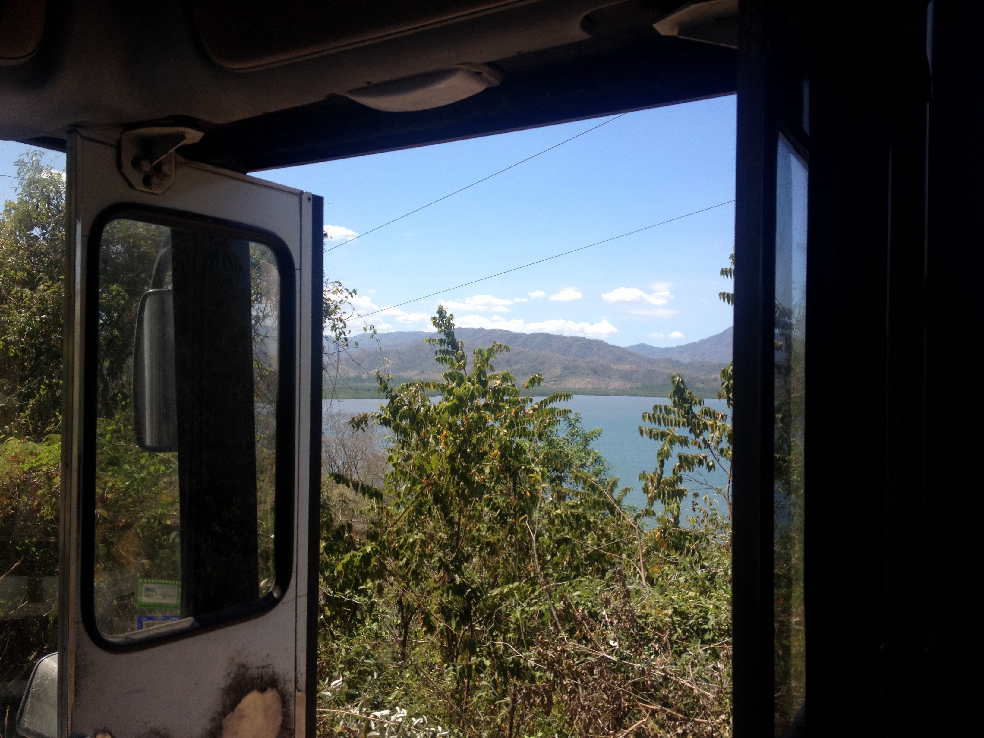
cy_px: 369
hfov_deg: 52.6
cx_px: 492
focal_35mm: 35
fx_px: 995
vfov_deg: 40.7
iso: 50
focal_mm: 4.28
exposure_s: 1/1175
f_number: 2.4
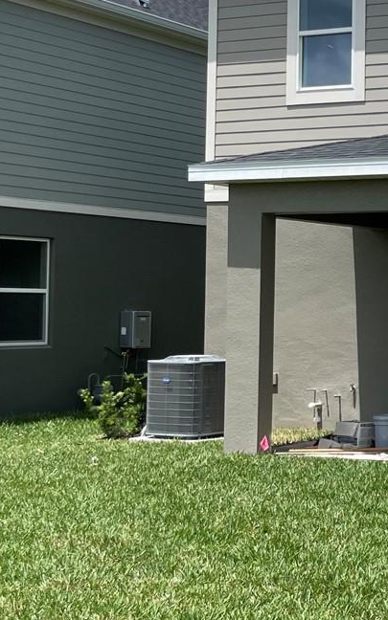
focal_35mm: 68
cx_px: 679
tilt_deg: +1.8
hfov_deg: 16.4
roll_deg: -0.8
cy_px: 289
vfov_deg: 30.2
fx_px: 1150
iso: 32
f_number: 1.6
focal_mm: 4.2
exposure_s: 1/3125
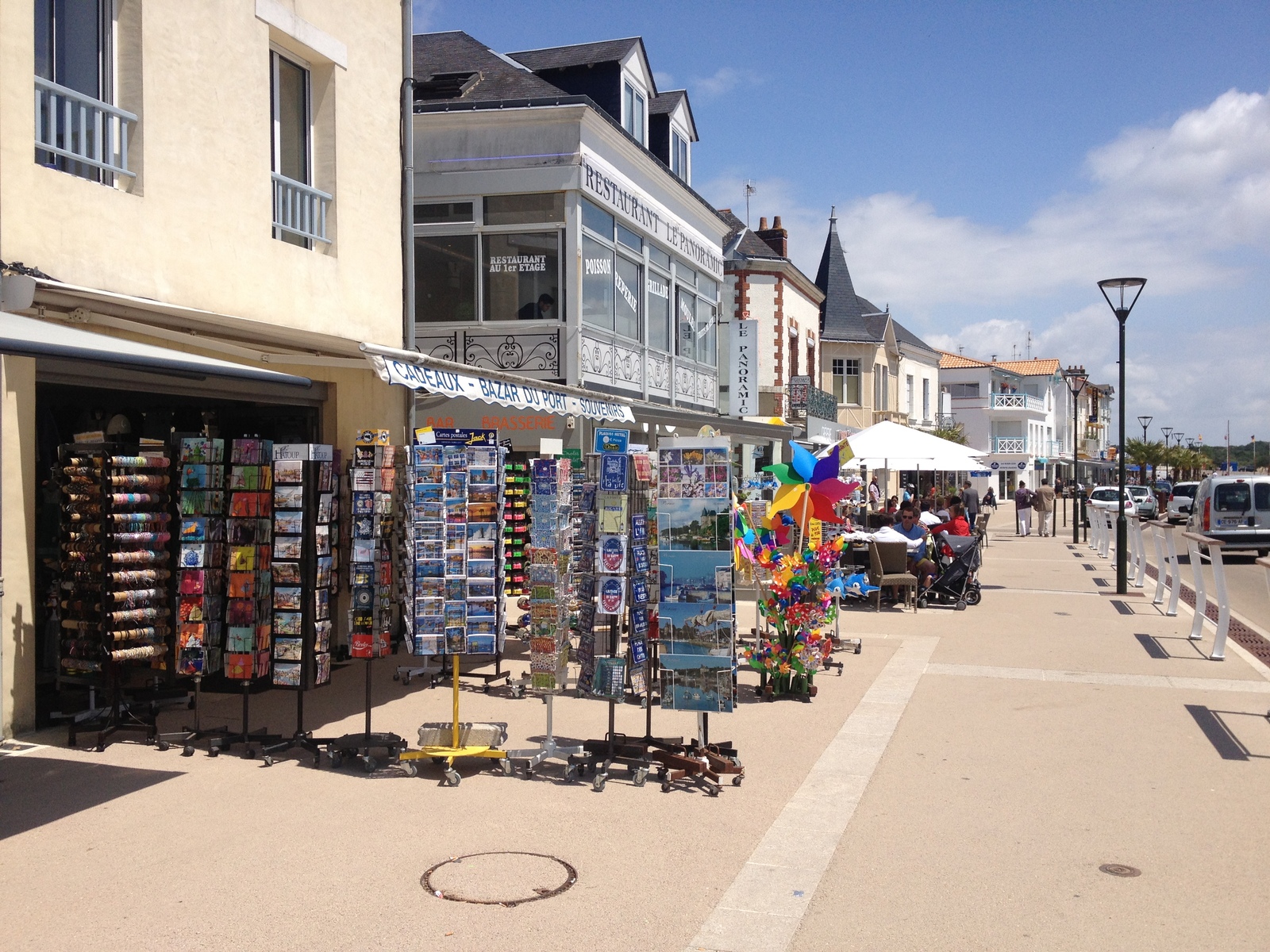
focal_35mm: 35
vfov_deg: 40.7
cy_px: 476
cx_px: 635
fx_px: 1284
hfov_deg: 52.6
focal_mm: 4.28
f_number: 2.4
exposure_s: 1/2632
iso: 50
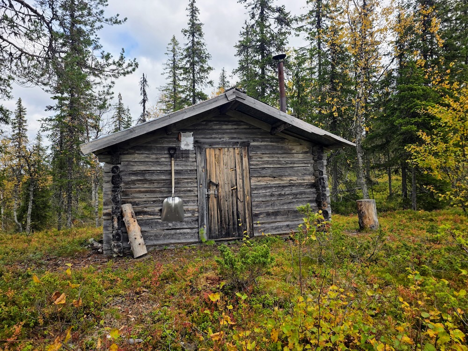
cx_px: 234
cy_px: 176
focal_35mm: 23
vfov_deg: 58.9
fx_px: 311
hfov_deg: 73.9
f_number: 1.7
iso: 80
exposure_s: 1/1700
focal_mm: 6.25
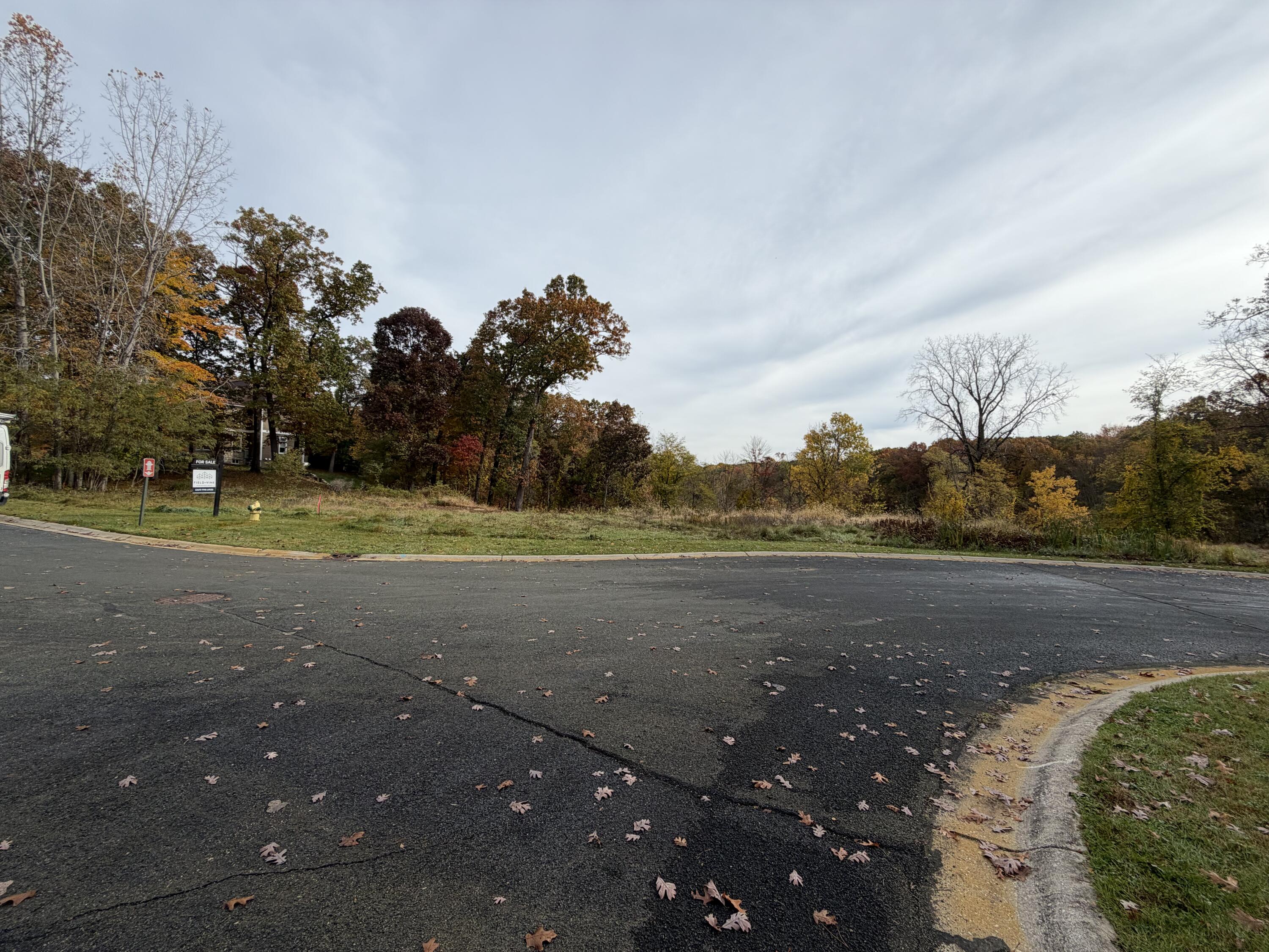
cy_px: 476
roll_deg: -0.8
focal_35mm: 14
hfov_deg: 102.1
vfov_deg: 85.7
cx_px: 634
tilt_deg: +4.6
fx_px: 513
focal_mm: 2.22
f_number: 2.2
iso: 20
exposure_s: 1/830
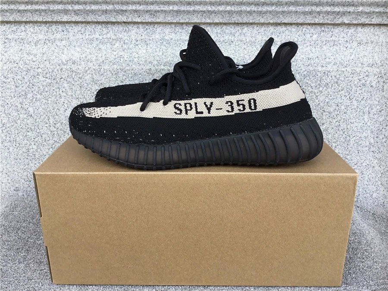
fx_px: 347
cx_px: 194
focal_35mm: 31
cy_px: 146
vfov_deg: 45.4
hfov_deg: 58.4
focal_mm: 3.3
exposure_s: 1/232
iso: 25
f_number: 2.4
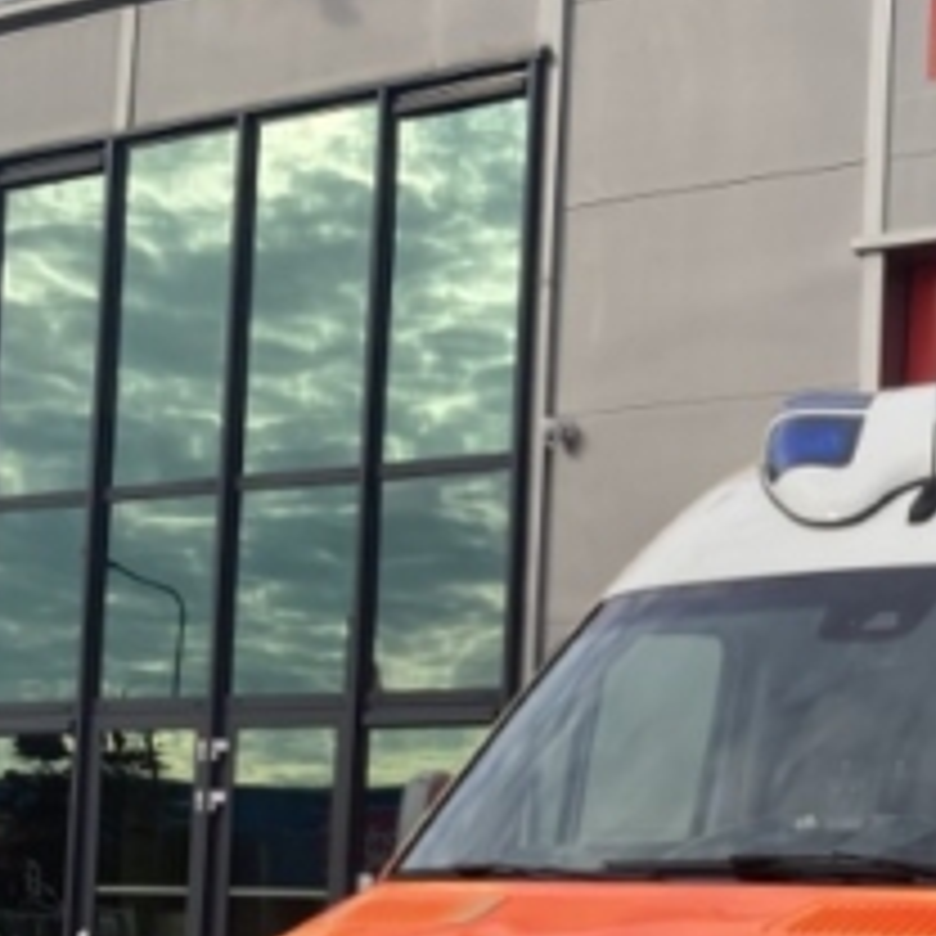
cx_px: 940
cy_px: 950
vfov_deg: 21.9
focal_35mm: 76
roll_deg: -2.6
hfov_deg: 21.9
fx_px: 2325
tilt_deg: +2.1
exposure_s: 1/1091
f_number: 1.8
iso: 20
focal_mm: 3.99
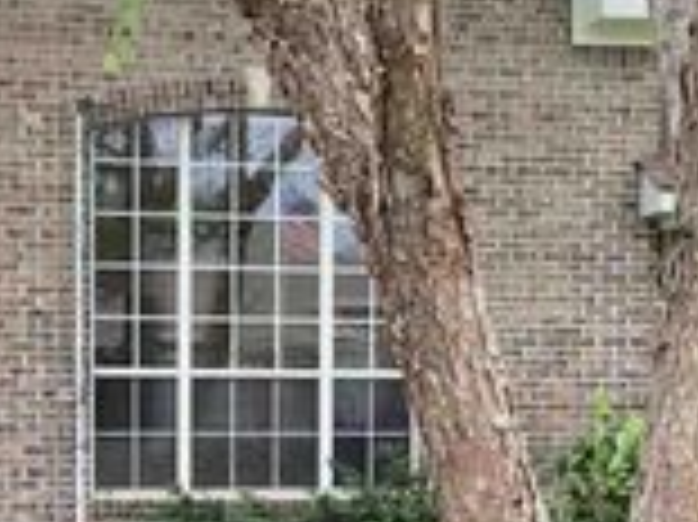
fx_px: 2015
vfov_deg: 14.6
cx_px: 293
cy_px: 470
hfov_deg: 19.6
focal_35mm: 100
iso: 25
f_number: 2.4
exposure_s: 1/424
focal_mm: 3.3
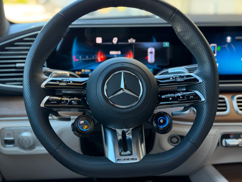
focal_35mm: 48
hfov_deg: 39.7
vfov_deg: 30.3
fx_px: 336
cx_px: 121
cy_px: 91
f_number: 1.78
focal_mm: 6.76
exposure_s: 1/103
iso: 100
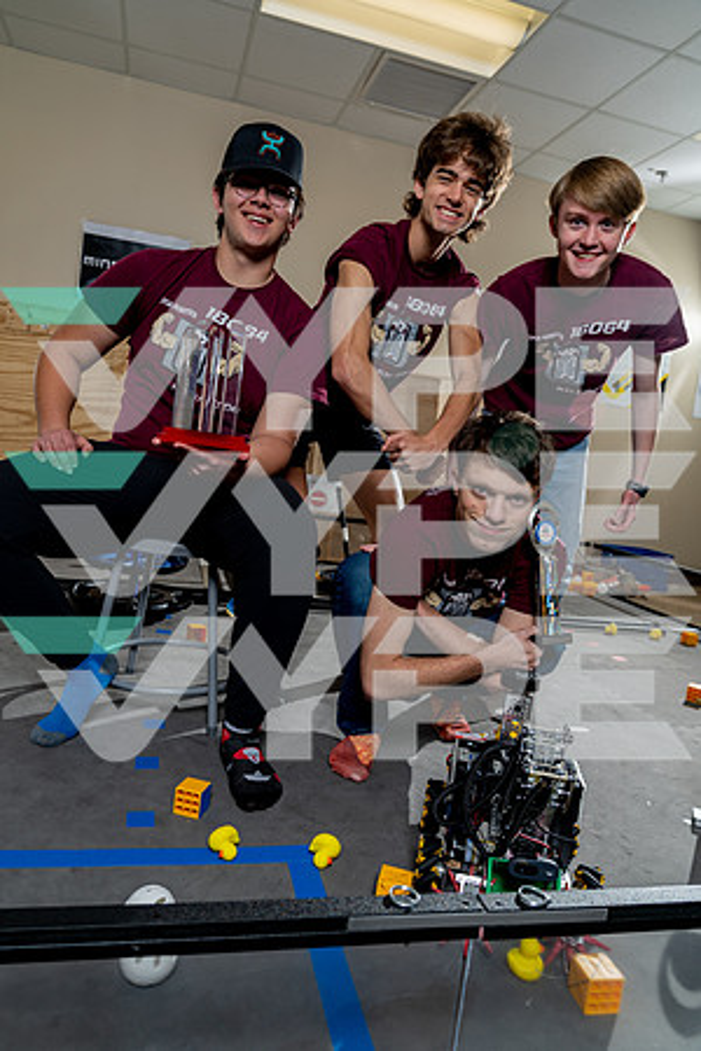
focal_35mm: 24
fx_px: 701
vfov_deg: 73.7
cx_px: 350
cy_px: 526
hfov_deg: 53.1
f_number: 4.5
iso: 100
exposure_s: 1/250
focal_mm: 24
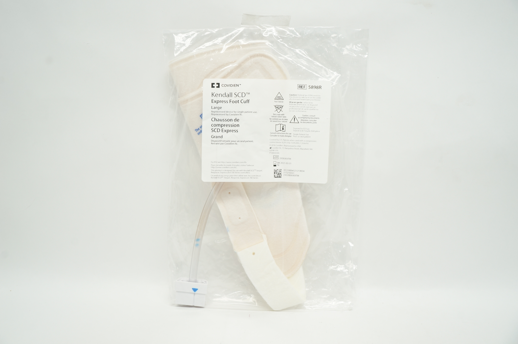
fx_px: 388
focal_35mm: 27
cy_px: 172
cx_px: 259
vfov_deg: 47.8
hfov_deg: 67.4
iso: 400
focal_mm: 18
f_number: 10
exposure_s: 1/25
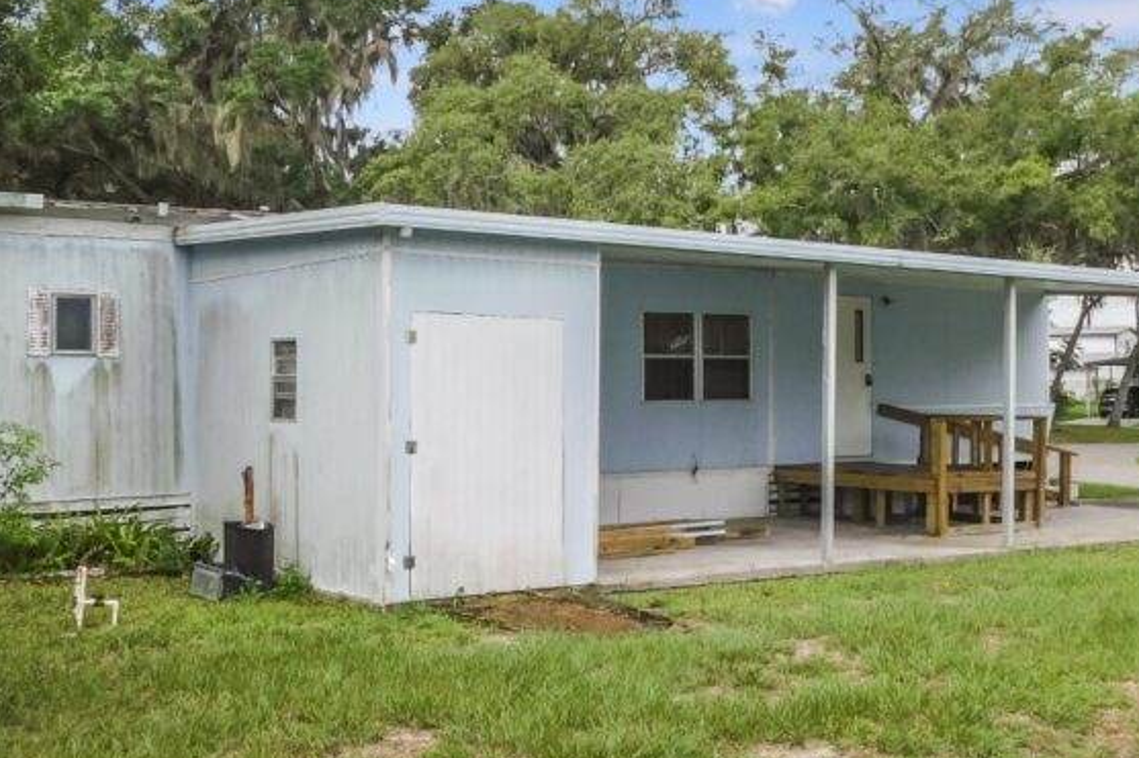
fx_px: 1392
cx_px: 581
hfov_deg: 44.5
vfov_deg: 30.4
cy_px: 294
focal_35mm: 44
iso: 125
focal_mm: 4
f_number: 3
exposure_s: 1/800
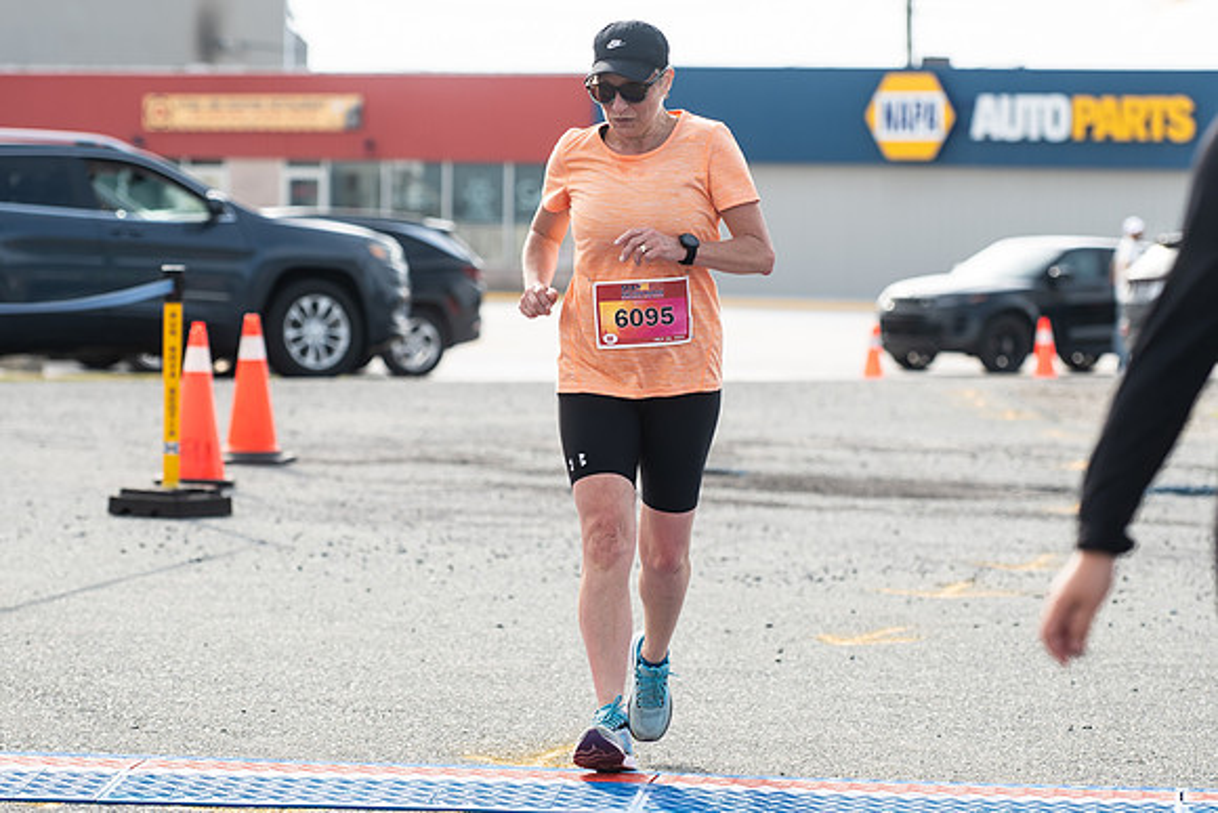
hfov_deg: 13.8
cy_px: 283
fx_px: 5037
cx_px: 609
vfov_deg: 9.2
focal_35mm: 149
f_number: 4.5
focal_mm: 110
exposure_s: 1/1250
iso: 250
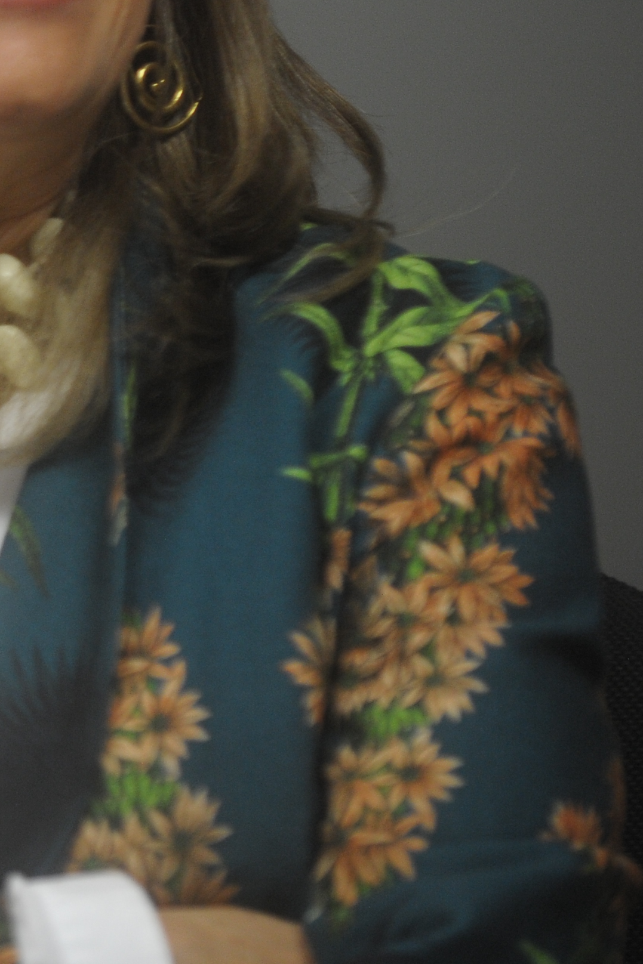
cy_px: 186
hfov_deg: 4.2
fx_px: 8816
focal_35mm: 329
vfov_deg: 6.3
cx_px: -325
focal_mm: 125
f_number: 2.8
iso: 1600
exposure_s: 1/320
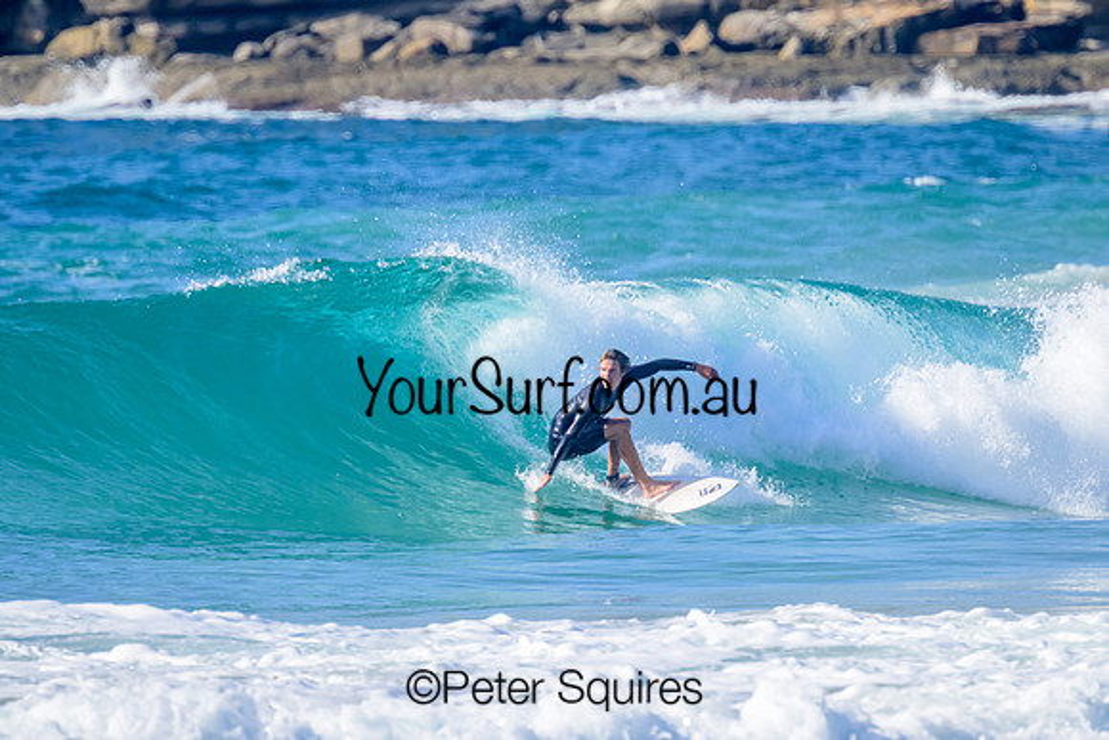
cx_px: 562
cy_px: 365
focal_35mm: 832
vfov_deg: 1.7
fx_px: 25638
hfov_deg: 2.5
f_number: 11
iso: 1250
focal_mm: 800
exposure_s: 1/2000
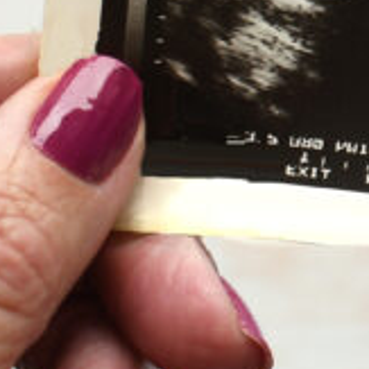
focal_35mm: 281
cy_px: -291
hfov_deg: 6.2
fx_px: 3385
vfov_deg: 6.1
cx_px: 586
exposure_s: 1/60
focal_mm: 35
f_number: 4.5
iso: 200
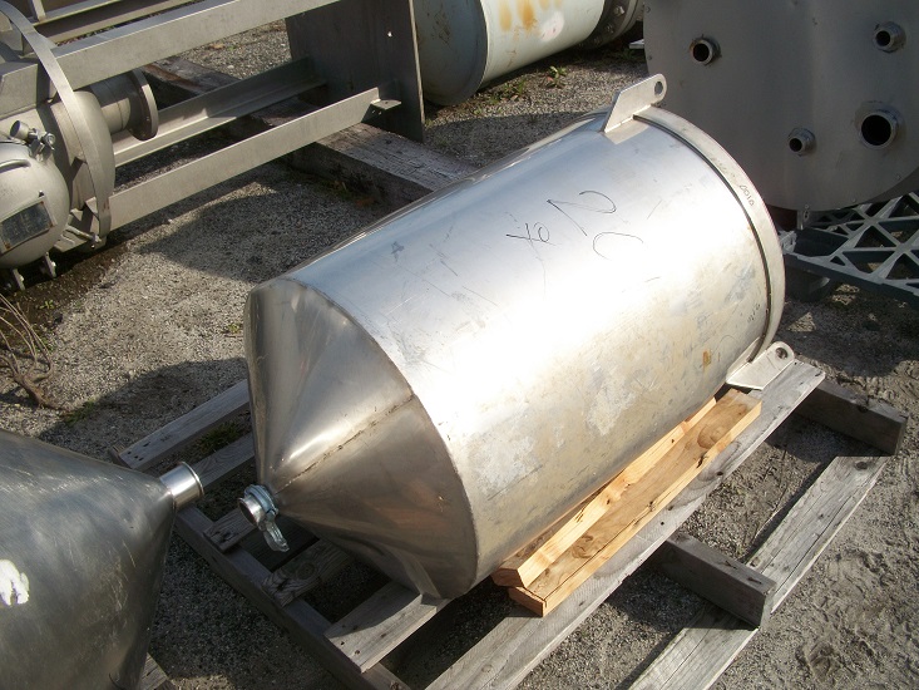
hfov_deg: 52.6
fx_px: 929
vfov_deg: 40.7
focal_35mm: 35
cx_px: 460
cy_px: 345
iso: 80
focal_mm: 6.3
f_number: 5.6
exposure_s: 1/400
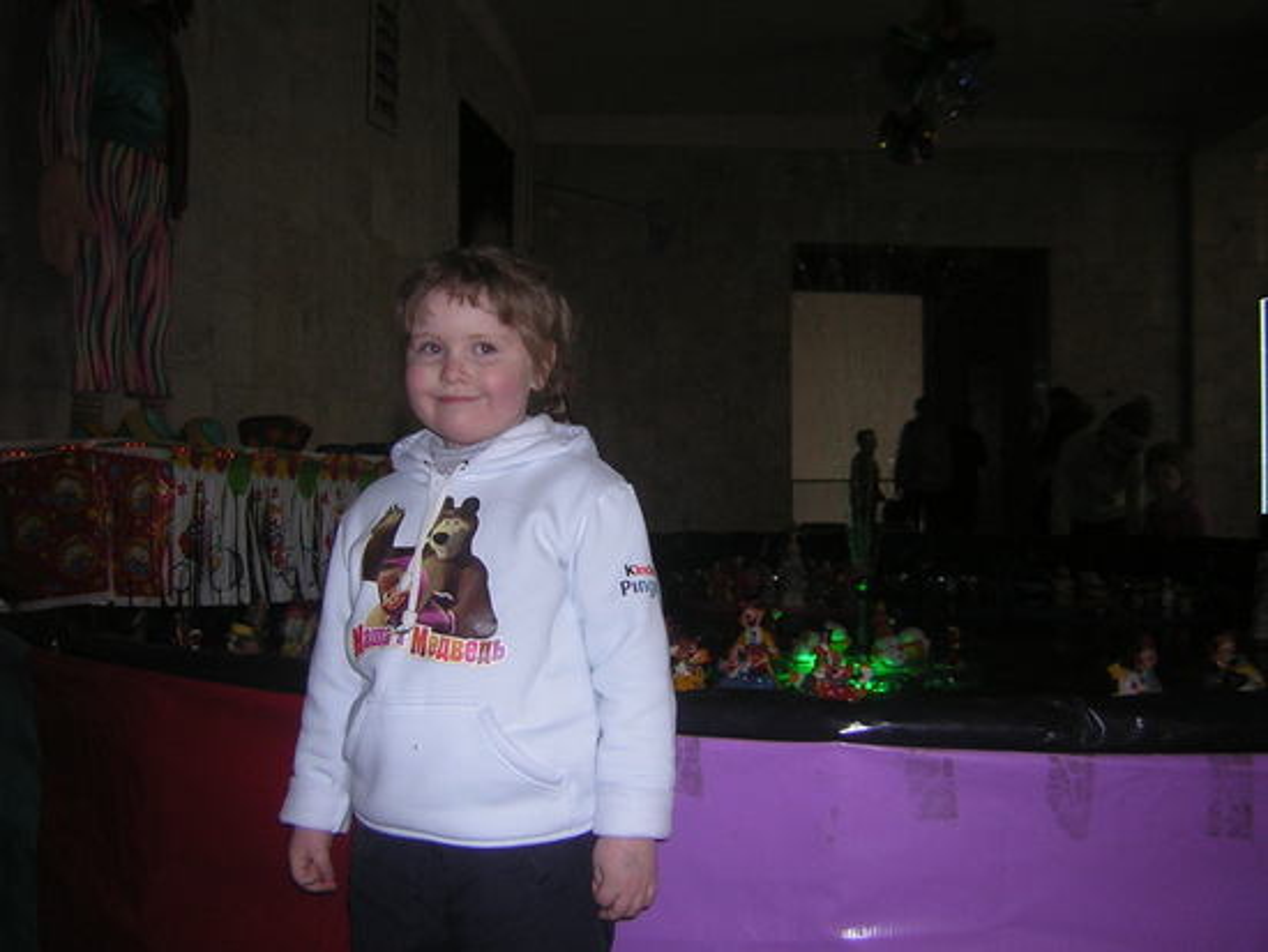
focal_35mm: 36
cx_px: 634
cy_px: 476
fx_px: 1319
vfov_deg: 39.7
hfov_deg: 51.3
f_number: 2.6
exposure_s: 1/60.1
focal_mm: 4.7
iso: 50
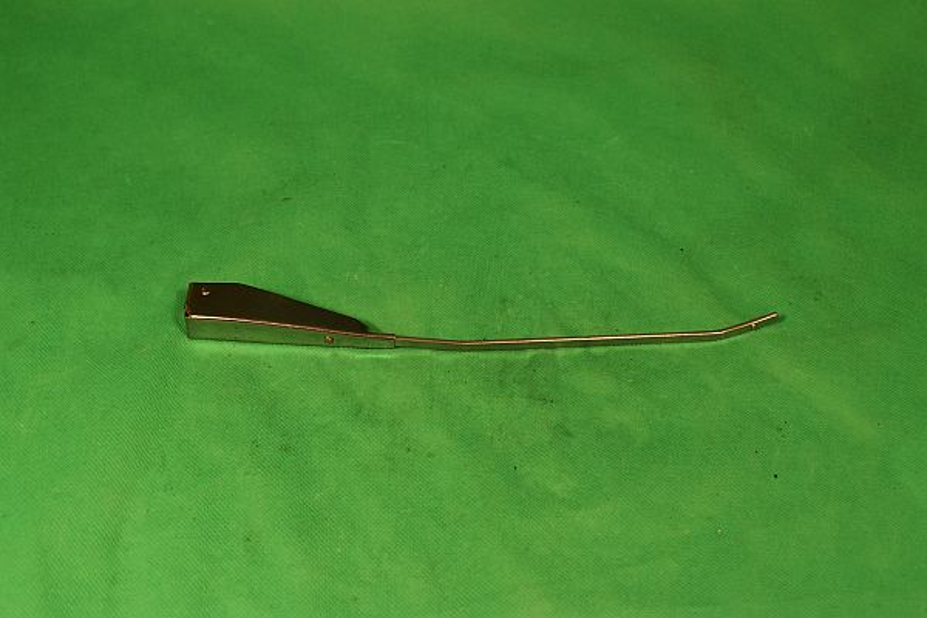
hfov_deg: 45.0
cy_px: 309
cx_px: 464
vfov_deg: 30.8
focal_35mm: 44
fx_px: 1120
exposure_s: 1/250
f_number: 8
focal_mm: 29
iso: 320
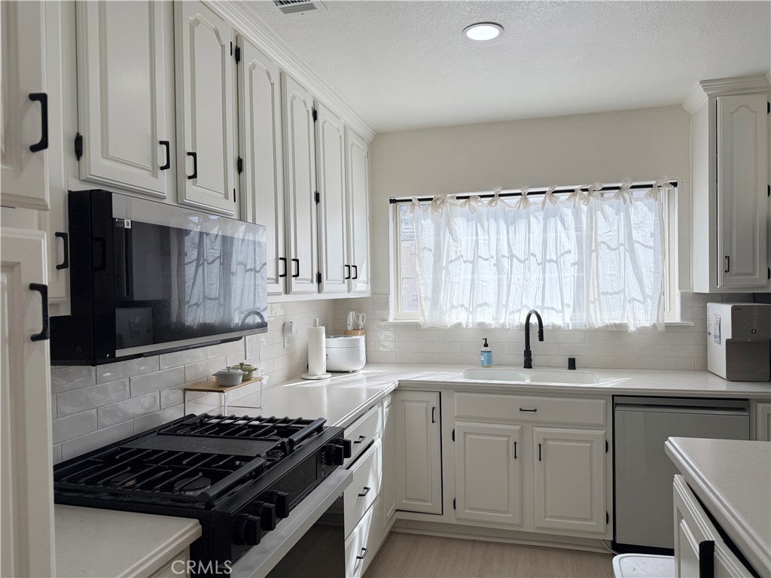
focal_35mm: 24
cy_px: 289
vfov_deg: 56.8
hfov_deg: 71.6
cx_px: 386
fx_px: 535
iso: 80
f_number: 1.78
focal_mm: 6.76
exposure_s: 1/1211
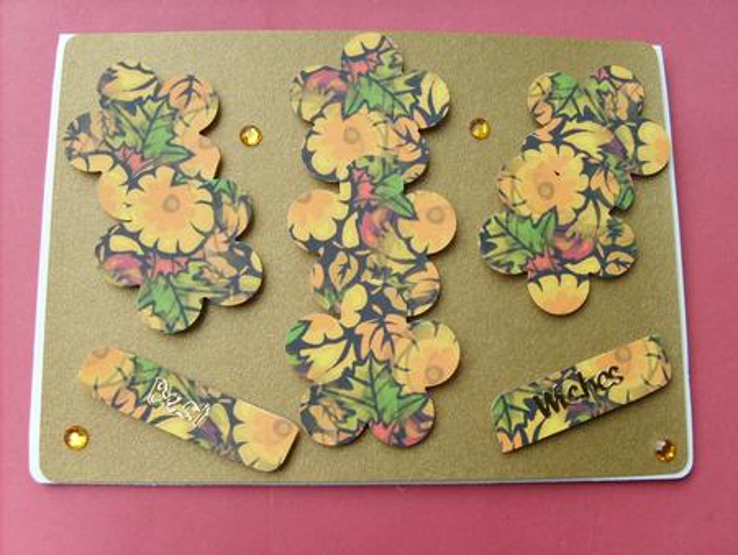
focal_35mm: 35
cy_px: 278
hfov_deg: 52.6
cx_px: 369
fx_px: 747
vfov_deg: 40.7
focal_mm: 5.8
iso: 50
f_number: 2.8
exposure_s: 1/90
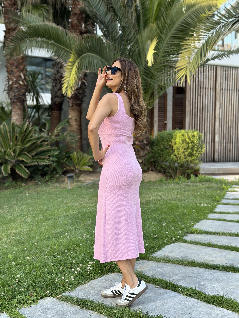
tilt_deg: -2.2
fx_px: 442
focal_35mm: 48
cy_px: 159
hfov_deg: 30.3
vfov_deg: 39.7
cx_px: 120
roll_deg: -0.6
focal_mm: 6.86
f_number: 1.78
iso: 80
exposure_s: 1/223
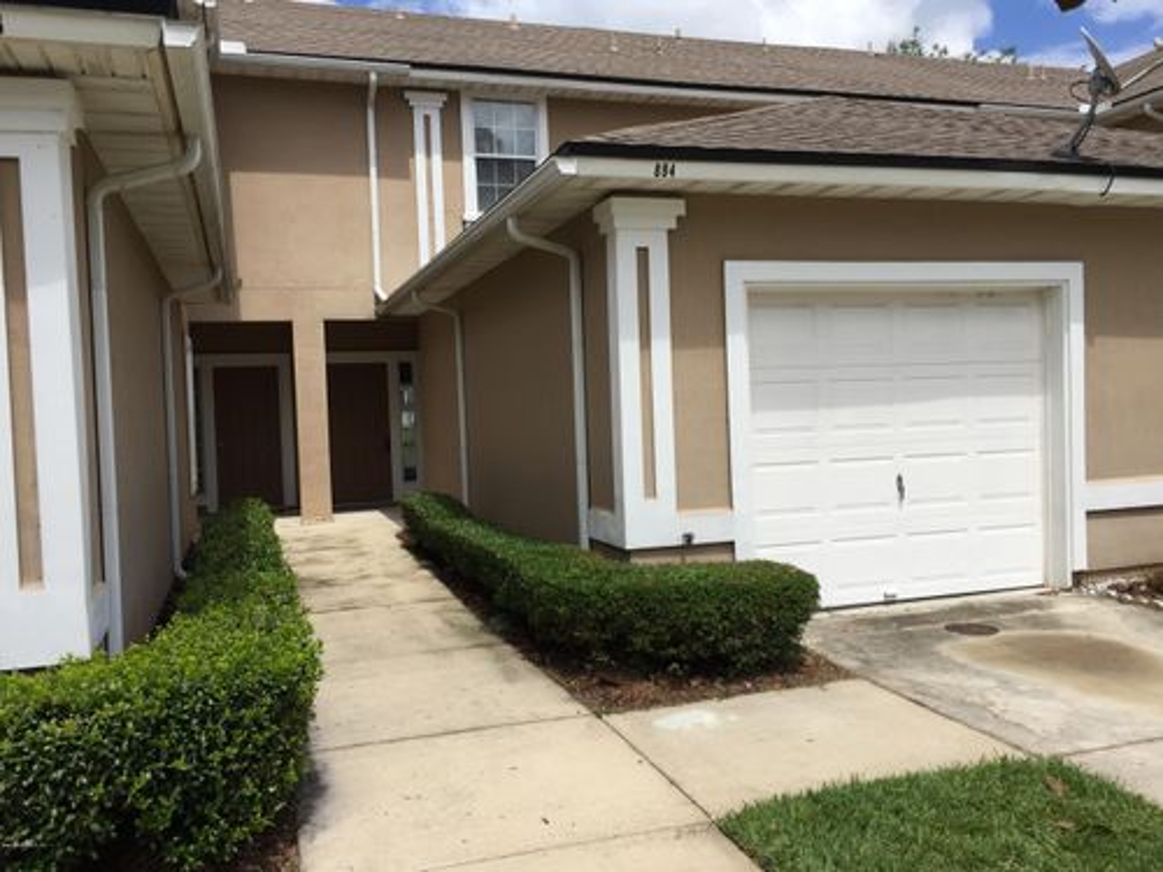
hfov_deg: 61.7
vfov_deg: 48.2
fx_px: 974
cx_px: 582
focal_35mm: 29
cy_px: 436
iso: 32
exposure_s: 1/2639
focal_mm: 4.15
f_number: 2.2
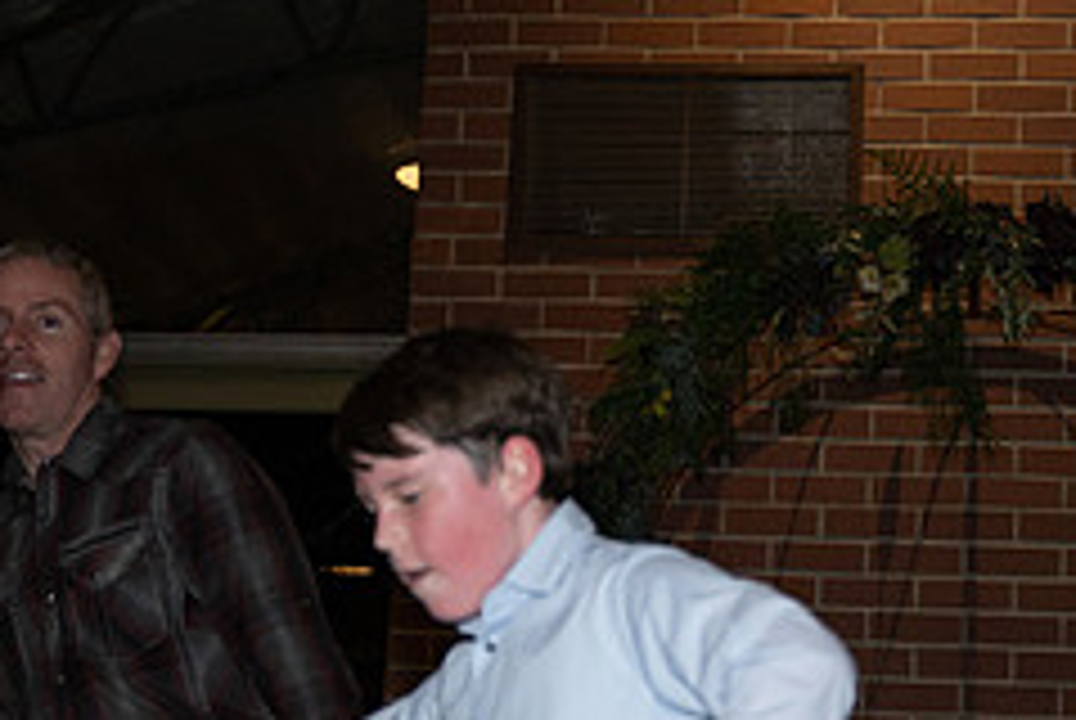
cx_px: 752
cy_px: 569
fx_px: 2394
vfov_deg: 17.0
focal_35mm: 80
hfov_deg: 25.1
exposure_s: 1/250
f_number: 2.8
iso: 1600
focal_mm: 33
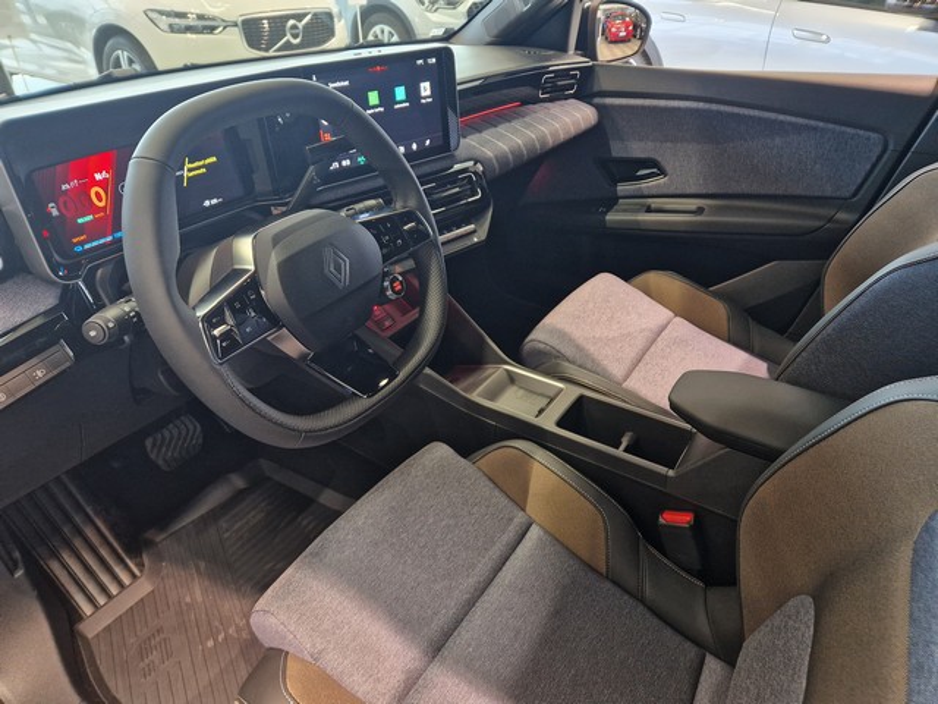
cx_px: 469
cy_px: 352
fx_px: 623
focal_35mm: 23
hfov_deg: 73.9
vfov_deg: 58.9
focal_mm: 5.4
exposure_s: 1/100
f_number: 1.8
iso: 250
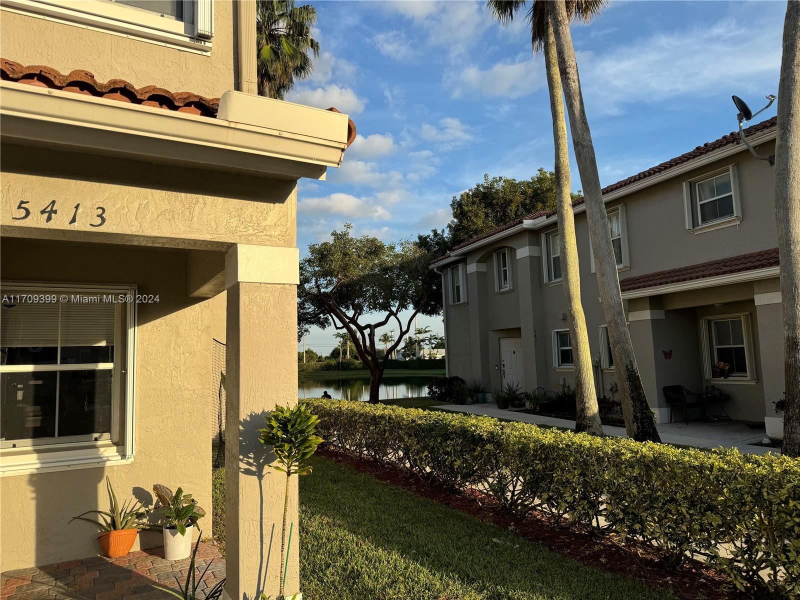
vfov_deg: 56.8
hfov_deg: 71.6
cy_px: 300
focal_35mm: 24
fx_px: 555
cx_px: 400
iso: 80
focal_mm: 6.76
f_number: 1.78
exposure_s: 1/2710
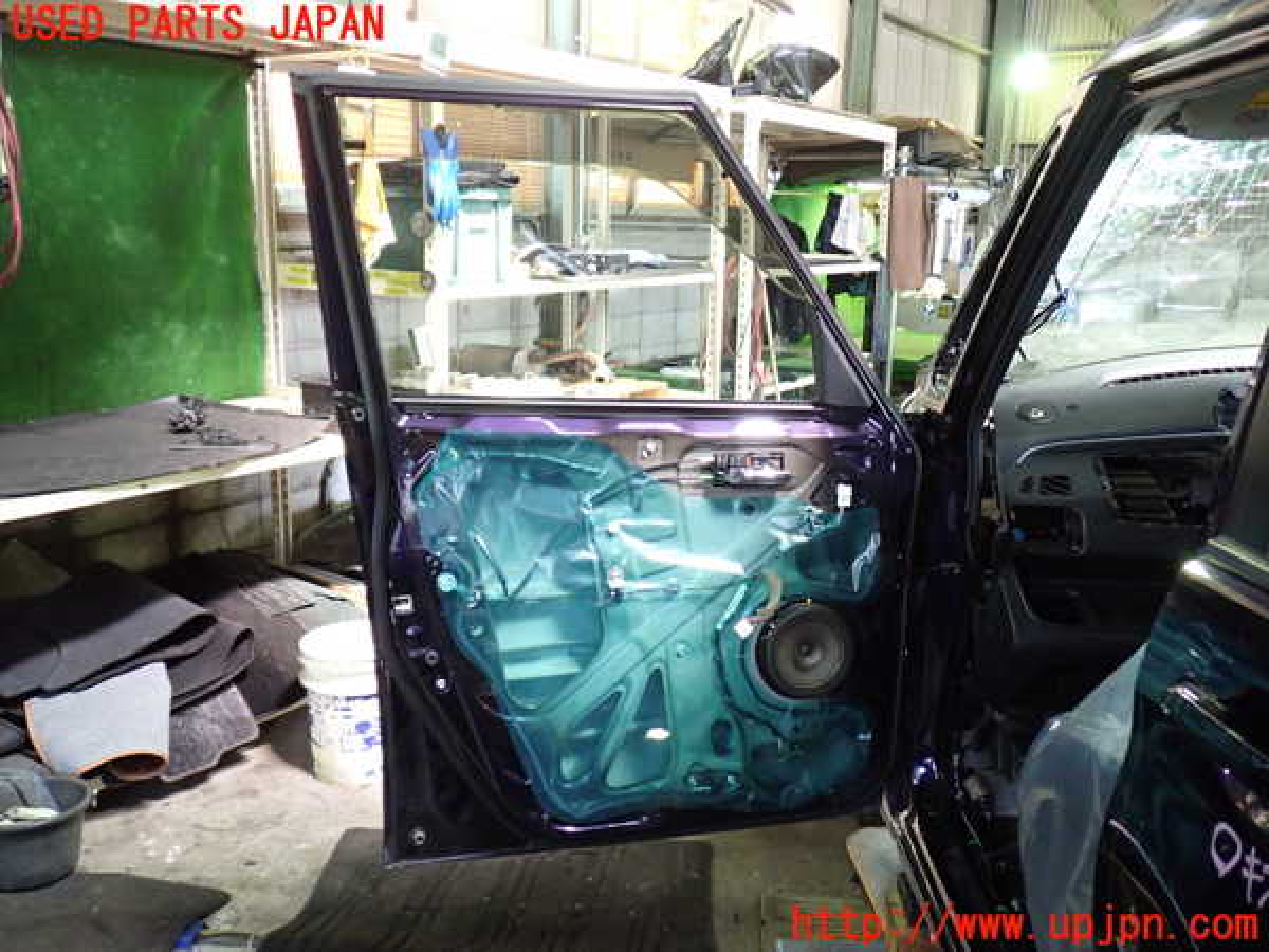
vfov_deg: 46.8
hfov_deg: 60.0
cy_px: 476
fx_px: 1100
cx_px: 634
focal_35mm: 30
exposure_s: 1/30
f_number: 2.3
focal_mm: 5.4
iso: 320
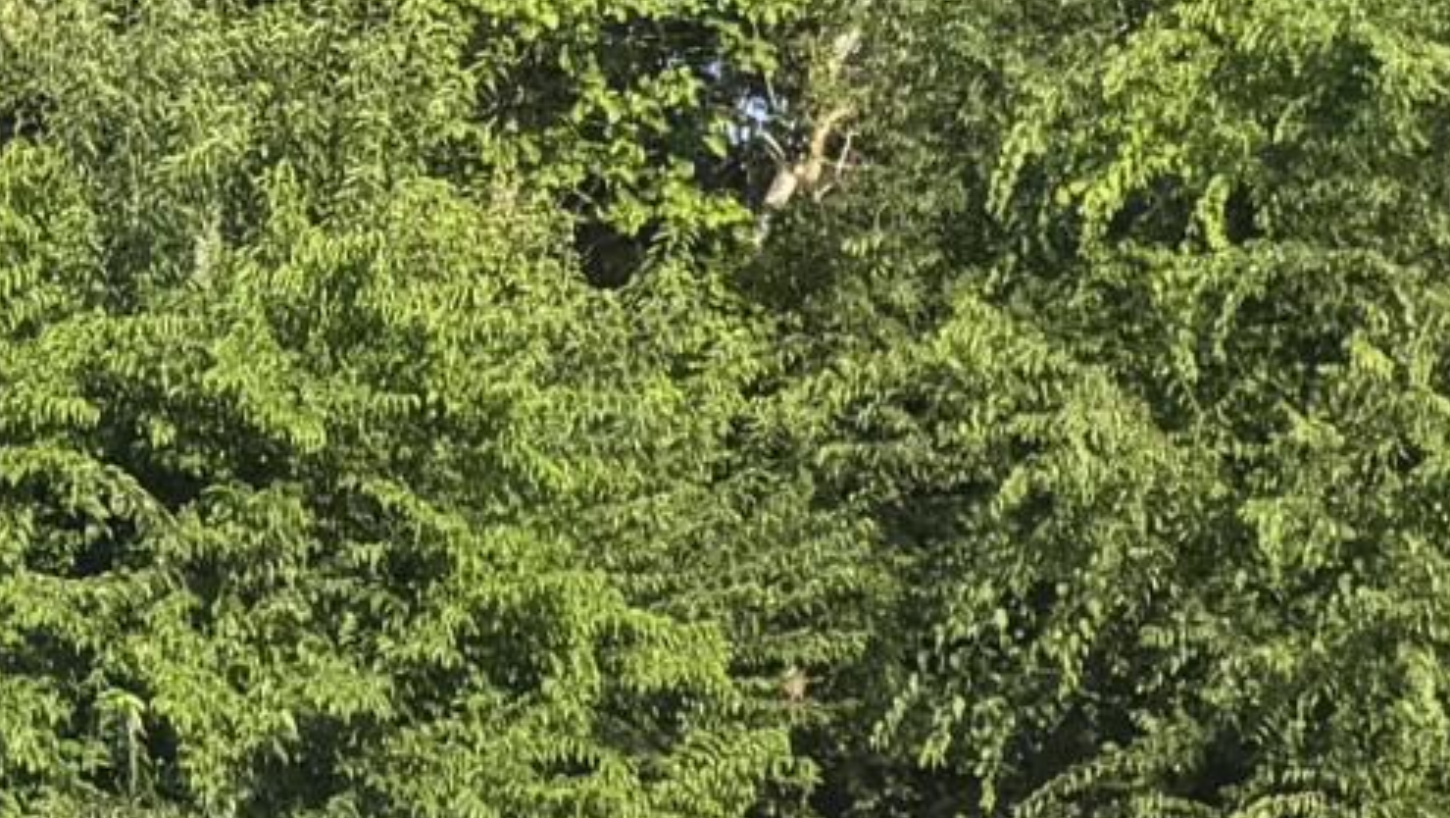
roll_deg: -1.3
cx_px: 1459
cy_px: 980
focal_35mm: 159
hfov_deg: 13.3
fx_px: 6117
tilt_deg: +3.2
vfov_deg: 7.6
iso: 80
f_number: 1.78
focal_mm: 6.76
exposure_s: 1/1464
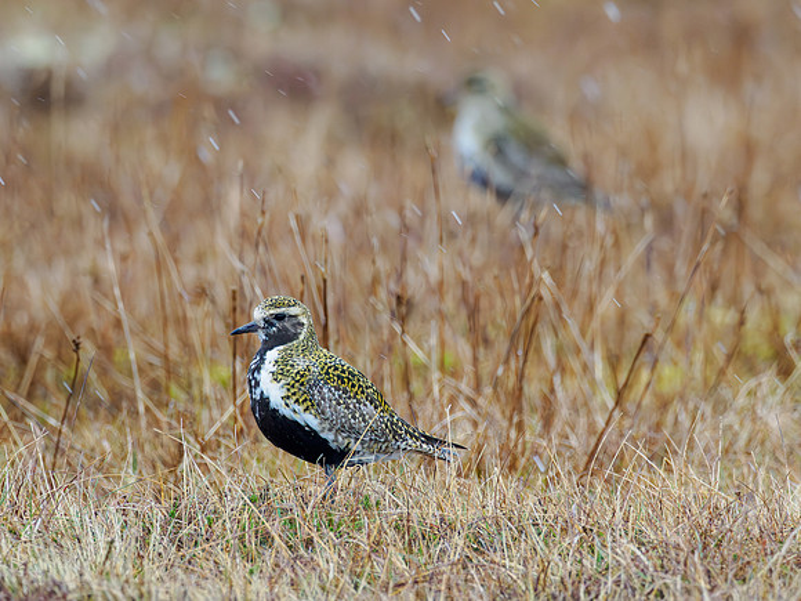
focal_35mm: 841
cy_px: 300
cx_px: 400
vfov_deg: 1.8
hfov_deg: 2.4
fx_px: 19460
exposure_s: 1/800
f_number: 5.6
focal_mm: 420
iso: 5000
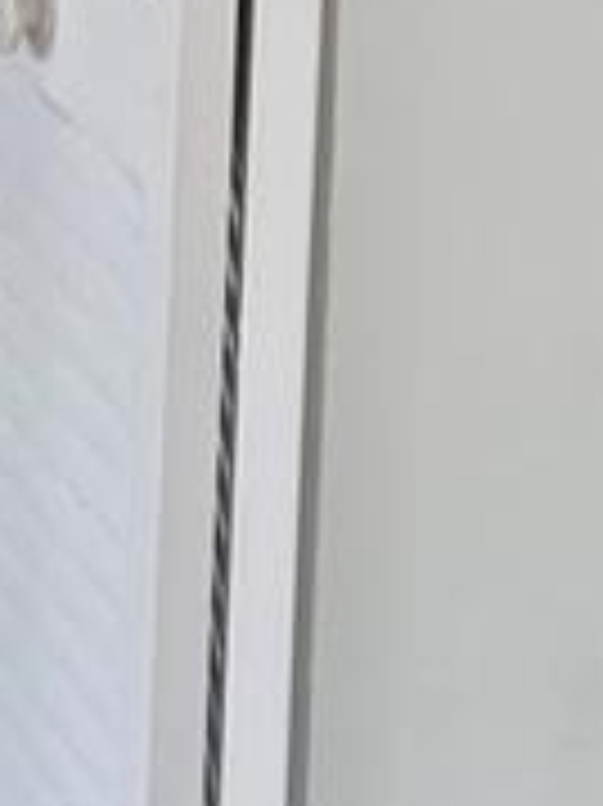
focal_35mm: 174
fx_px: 4046
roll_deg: -1.2
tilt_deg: -1.7
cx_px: -729
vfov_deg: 10.2
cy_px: -1000
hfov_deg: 8.0
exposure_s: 1/148
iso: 32
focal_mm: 4.25
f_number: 1.8
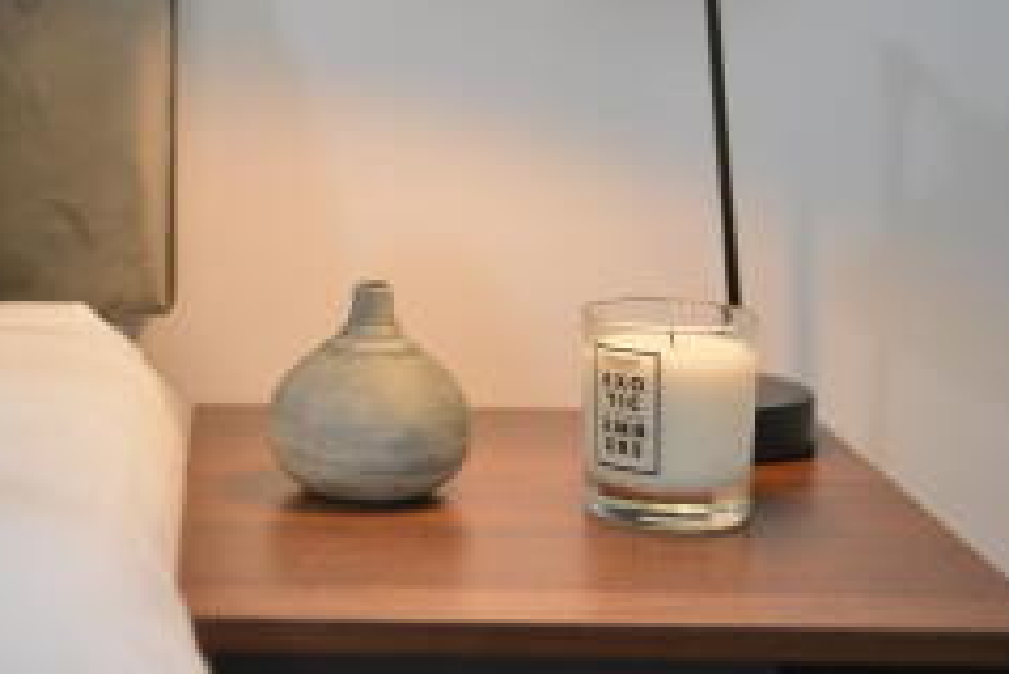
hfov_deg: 26.3
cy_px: 23
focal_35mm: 76
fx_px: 2131
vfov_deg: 17.6
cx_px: 250
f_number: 2.8
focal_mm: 38
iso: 640
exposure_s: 1/125
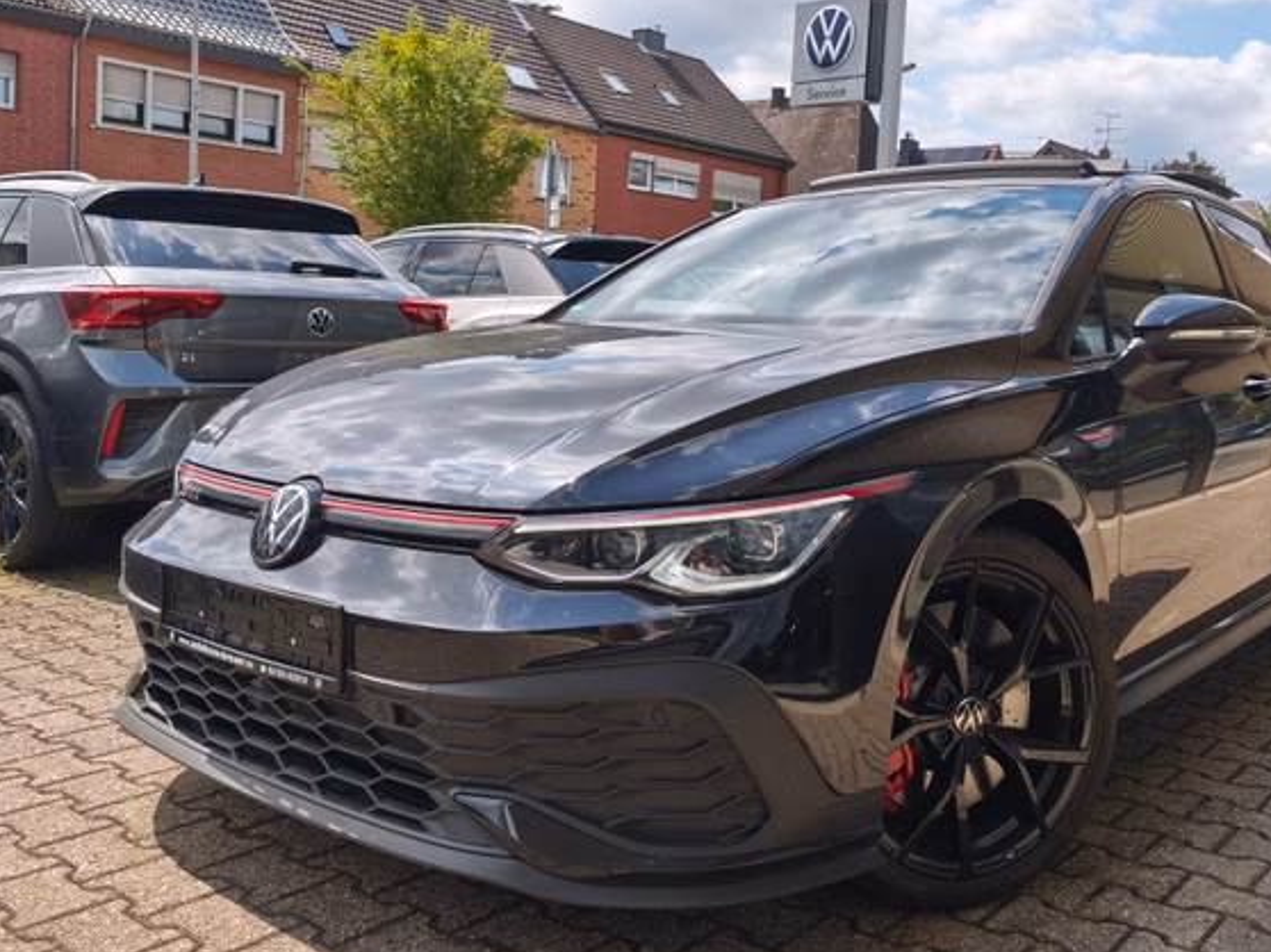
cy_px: 383
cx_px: 745
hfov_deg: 55.1
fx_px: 1211
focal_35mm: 33
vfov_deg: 42.7
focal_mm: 6.57
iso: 50
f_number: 1.6
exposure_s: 1/388
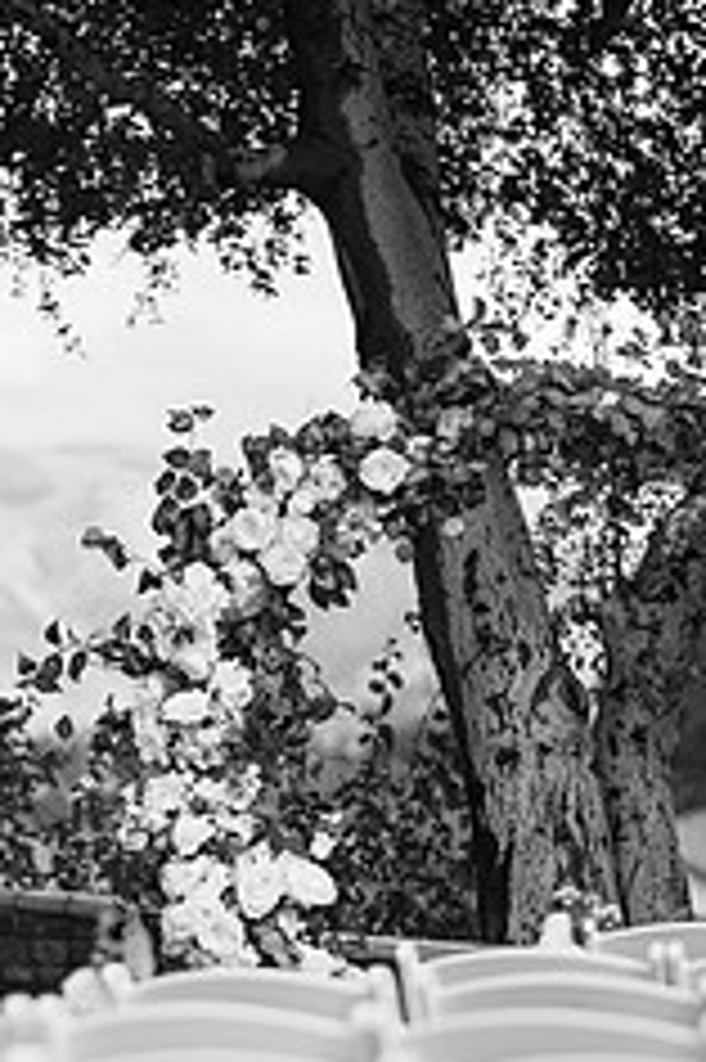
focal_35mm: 162
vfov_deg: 12.7
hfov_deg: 8.5
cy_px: 770
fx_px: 4772
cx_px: 182
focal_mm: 85
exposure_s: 1/3200
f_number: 2
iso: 100
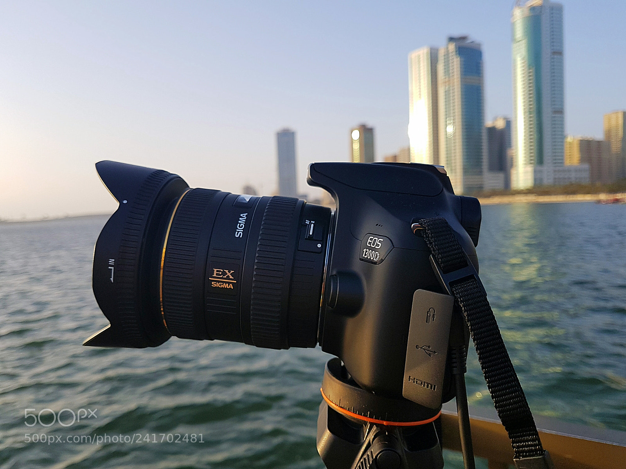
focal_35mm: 26
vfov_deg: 53.1
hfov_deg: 67.3
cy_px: 234
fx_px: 470
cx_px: 313
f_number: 1.7
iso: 40
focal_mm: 4.2
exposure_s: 1/816
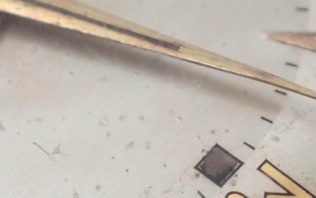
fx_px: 1464
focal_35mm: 170
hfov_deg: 12.3
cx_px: 207
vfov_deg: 7.7
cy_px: 148
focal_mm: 18
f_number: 4.9
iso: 1250
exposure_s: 1/100
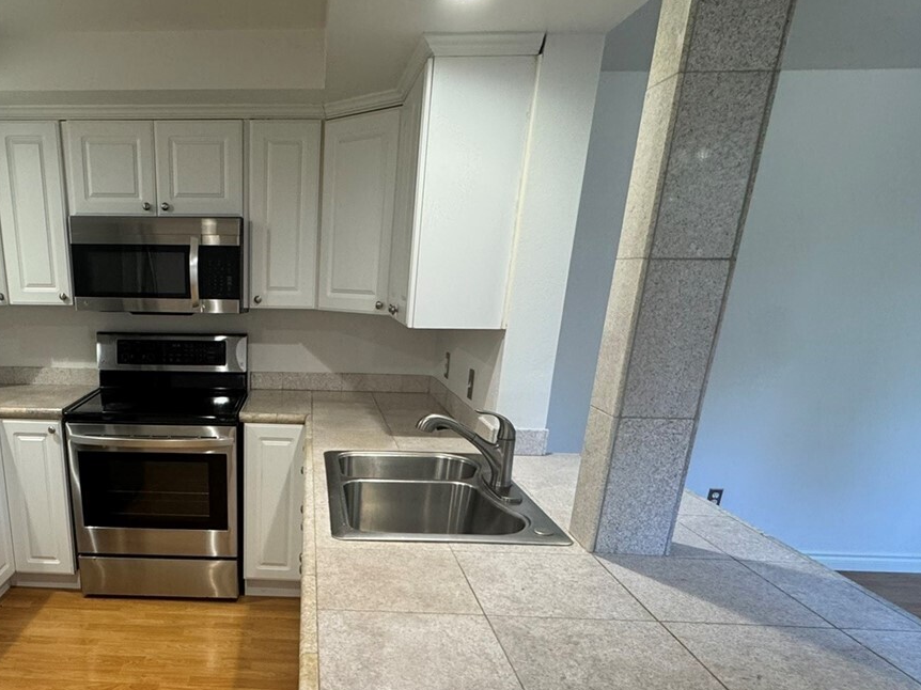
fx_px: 692
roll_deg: -0.3
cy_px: 526
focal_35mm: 26
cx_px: 261
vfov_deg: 50.6
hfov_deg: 64.3
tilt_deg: -20.3
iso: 200
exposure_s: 1/60
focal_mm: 2.22
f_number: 2.2
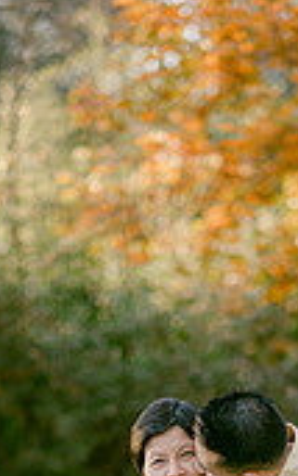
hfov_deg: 5.8
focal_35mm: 228
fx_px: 2960
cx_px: 224
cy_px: 601
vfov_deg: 9.1
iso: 200
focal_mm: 85
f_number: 2
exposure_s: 1/500
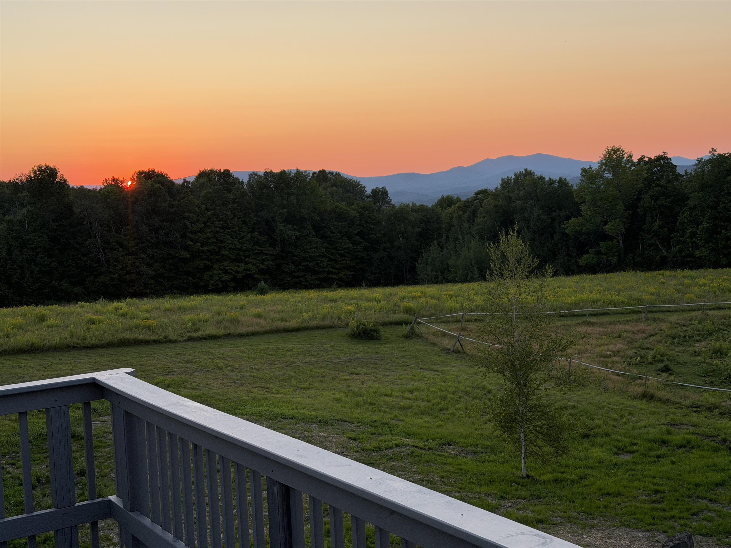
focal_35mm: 48
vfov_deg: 30.3
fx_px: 1014
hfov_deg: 39.7
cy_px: 274
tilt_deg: -4.6
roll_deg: +2.9
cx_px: 366
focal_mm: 6.76
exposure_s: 1/534
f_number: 1.78
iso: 80
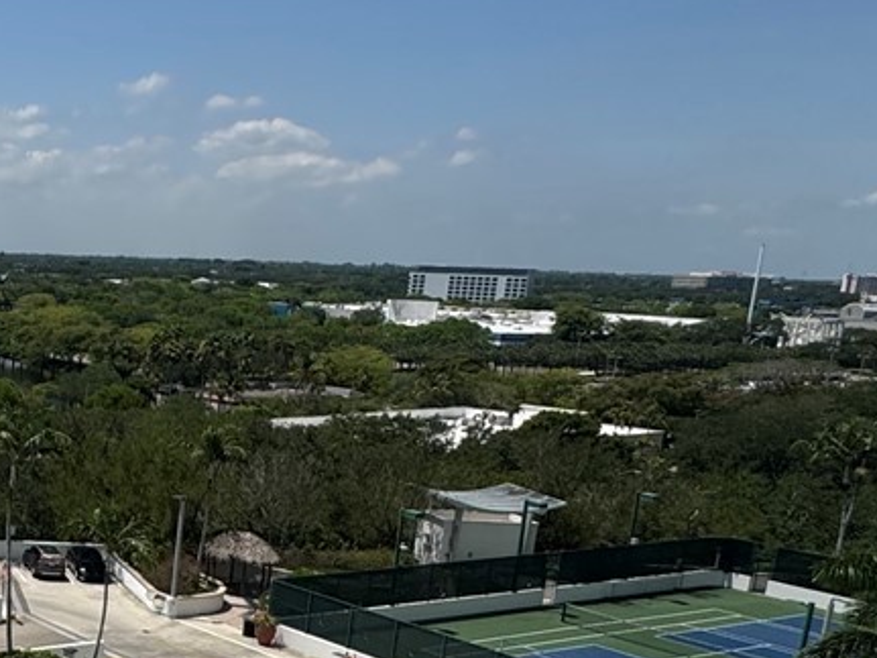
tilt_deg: -12.6
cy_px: 509
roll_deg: -2.6
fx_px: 1317
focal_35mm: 52
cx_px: -271
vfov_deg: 27.6
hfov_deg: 29.5
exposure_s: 1/3546
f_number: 2.2
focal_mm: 2.22
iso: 50
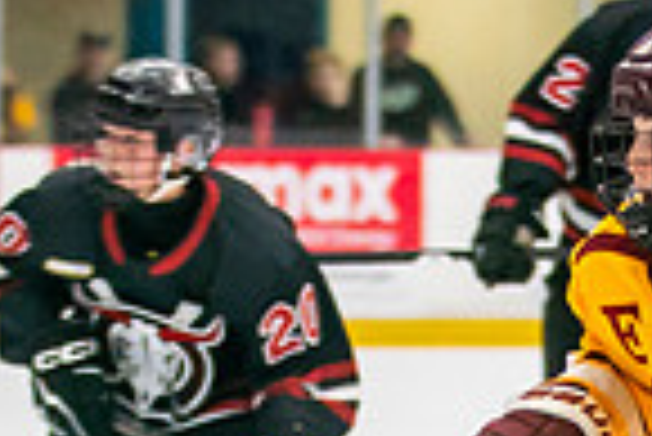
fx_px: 11041
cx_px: 940
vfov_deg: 2.3
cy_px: 649
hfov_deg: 3.4
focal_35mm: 609
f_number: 2.8
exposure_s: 1/640
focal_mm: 90
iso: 800
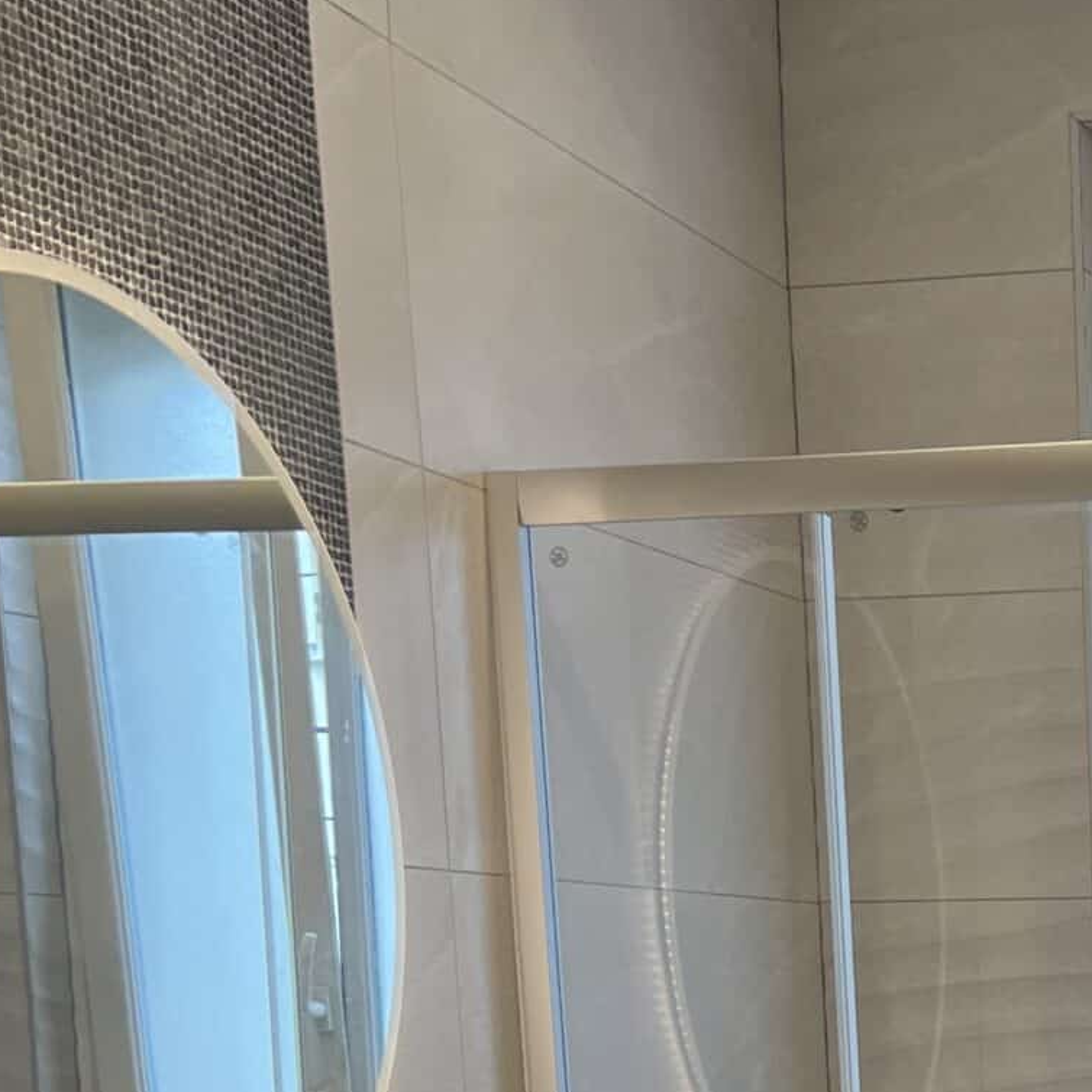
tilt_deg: -9.3
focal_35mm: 78
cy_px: 1519
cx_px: 1372
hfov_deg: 20.5
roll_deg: +1.4
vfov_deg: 19.9
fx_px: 2784
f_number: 1.5
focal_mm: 5.7
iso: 80
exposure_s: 1/100
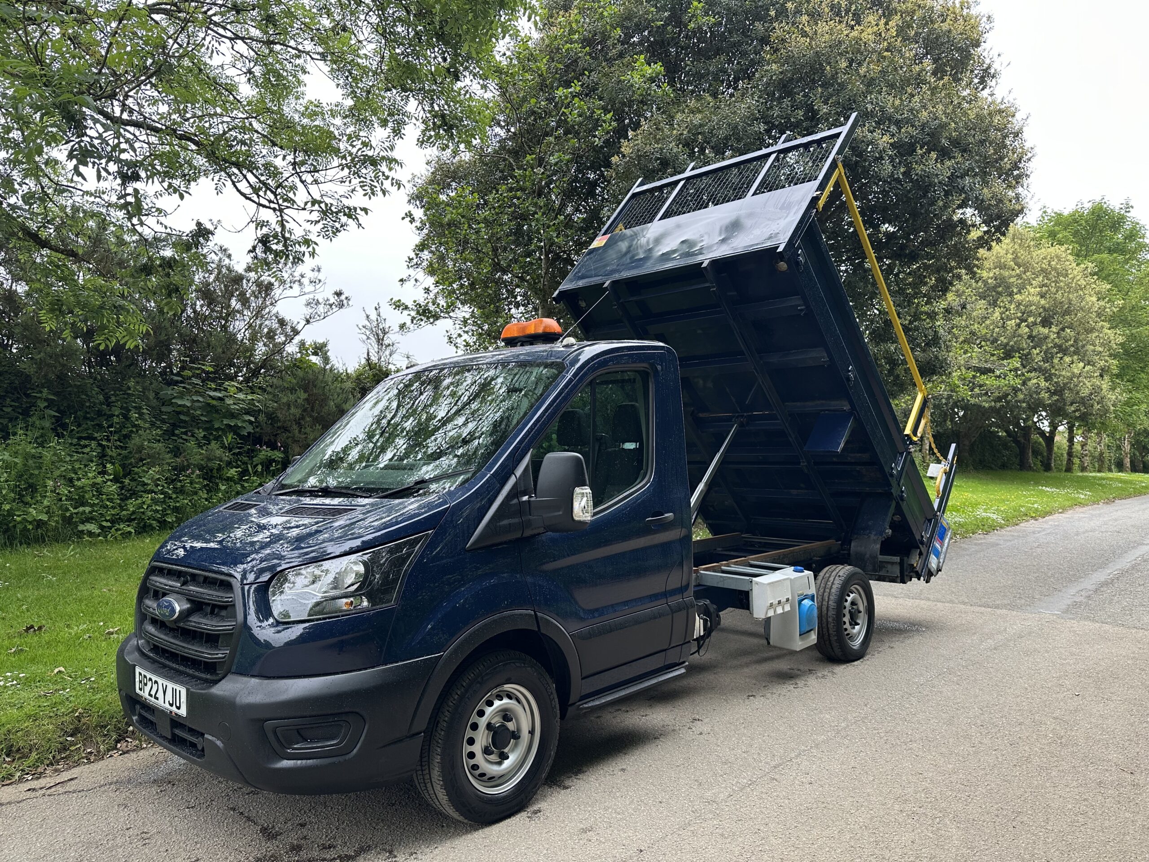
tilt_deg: +3.3
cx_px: 574
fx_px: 797
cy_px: 431
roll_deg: -3.6
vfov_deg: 56.8
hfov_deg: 71.6
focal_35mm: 24
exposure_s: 1/580
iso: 80
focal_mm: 6.86
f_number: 1.78
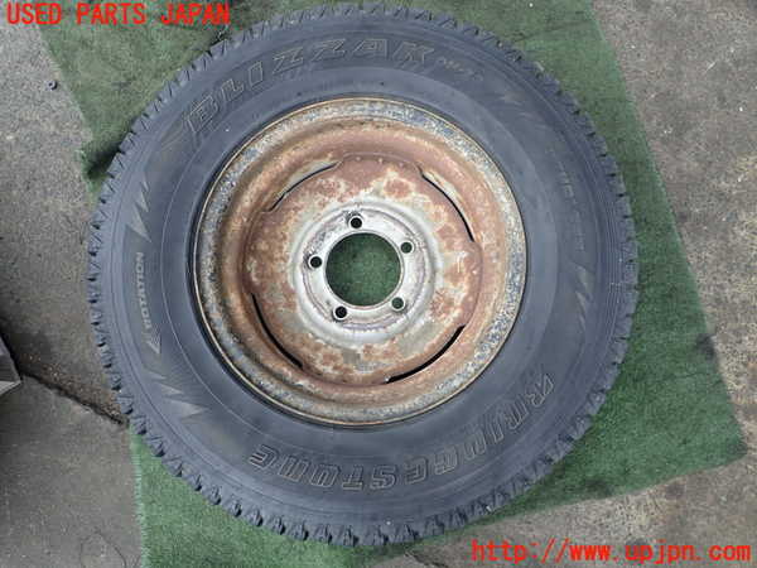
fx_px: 547
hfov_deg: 69.4
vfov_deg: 54.9
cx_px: 378
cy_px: 284
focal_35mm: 25
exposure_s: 1/125
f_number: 2.8
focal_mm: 4.5
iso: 100
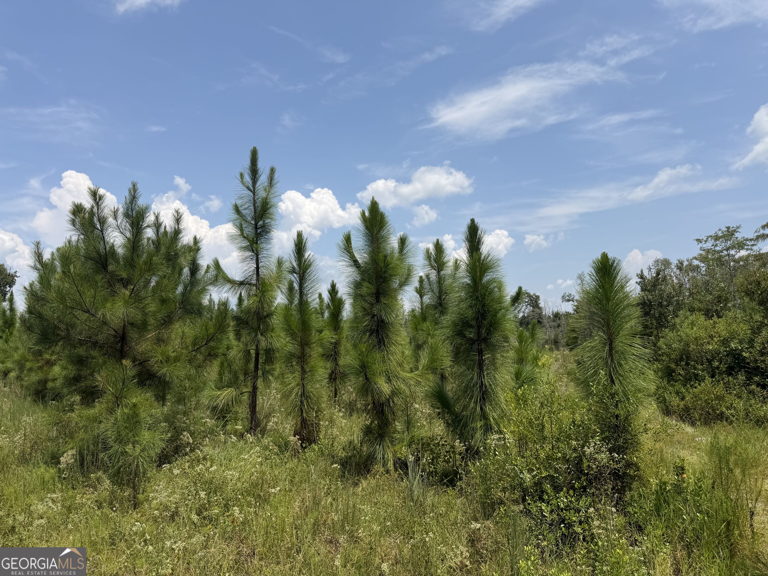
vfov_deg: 56.8
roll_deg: +4.2
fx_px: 532
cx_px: 384
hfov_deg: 71.6
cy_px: 288
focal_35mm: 24
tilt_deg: -0.3
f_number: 1.78
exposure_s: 1/5714
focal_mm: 6.76
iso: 80
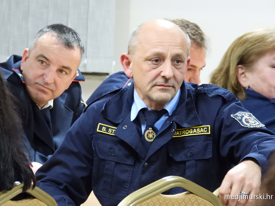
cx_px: 138
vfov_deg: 3.2
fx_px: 3710
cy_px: 103
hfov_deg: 4.2
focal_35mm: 467
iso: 1600
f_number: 5
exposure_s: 1/10
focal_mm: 83.9
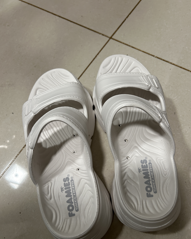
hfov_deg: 51.5
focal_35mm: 28
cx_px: 96
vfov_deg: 62.2
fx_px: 198
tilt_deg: -66.3
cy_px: 124
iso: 100
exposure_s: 1/60
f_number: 1.5
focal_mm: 5.7
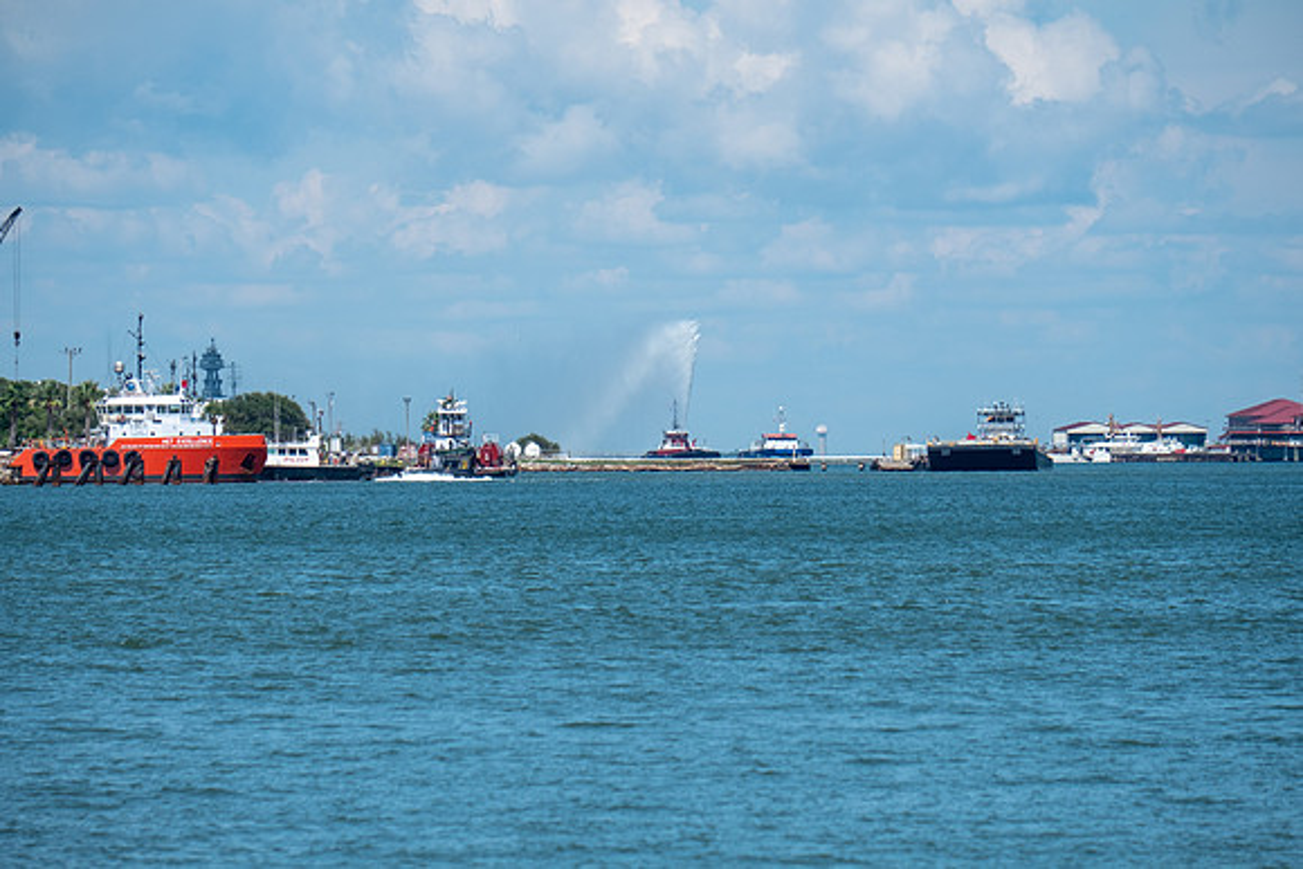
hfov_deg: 6.9
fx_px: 10860
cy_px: 434
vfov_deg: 4.6
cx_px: 652
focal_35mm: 300
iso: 200
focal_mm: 200
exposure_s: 1/1600
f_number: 5.6
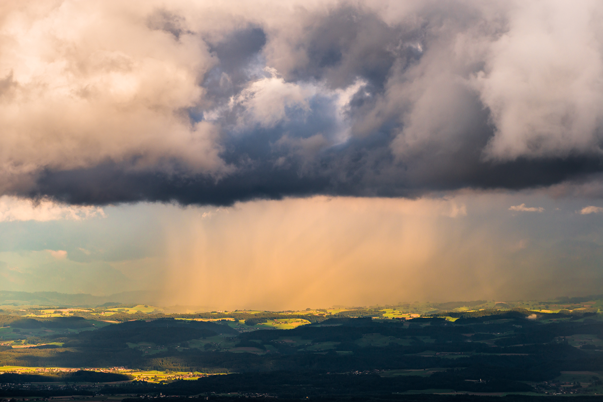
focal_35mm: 175
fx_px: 2932
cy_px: 201
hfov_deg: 11.7
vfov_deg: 7.9
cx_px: 302
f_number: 9
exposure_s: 1/160
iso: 200
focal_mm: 175
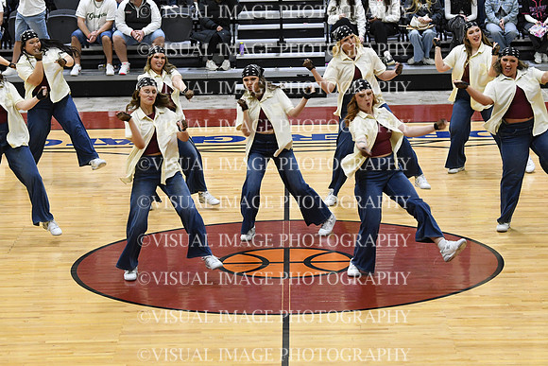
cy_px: 183
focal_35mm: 135
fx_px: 2055
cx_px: 274
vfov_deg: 10.2
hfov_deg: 15.2
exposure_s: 1/250
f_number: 4
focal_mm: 90
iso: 3200
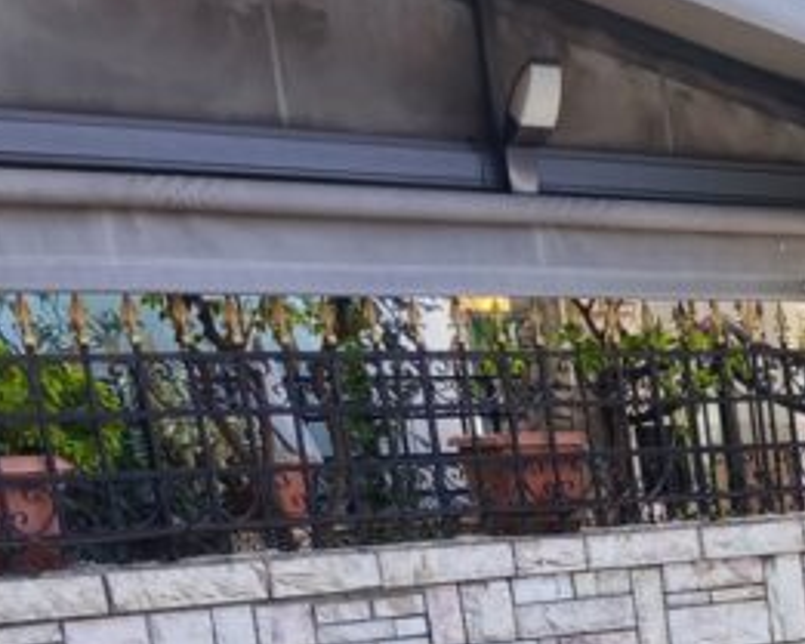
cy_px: 924
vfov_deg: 16.2
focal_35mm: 88
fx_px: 2097
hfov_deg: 17.8
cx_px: 1410
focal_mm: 5.35
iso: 80
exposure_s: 1/460
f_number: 1.7
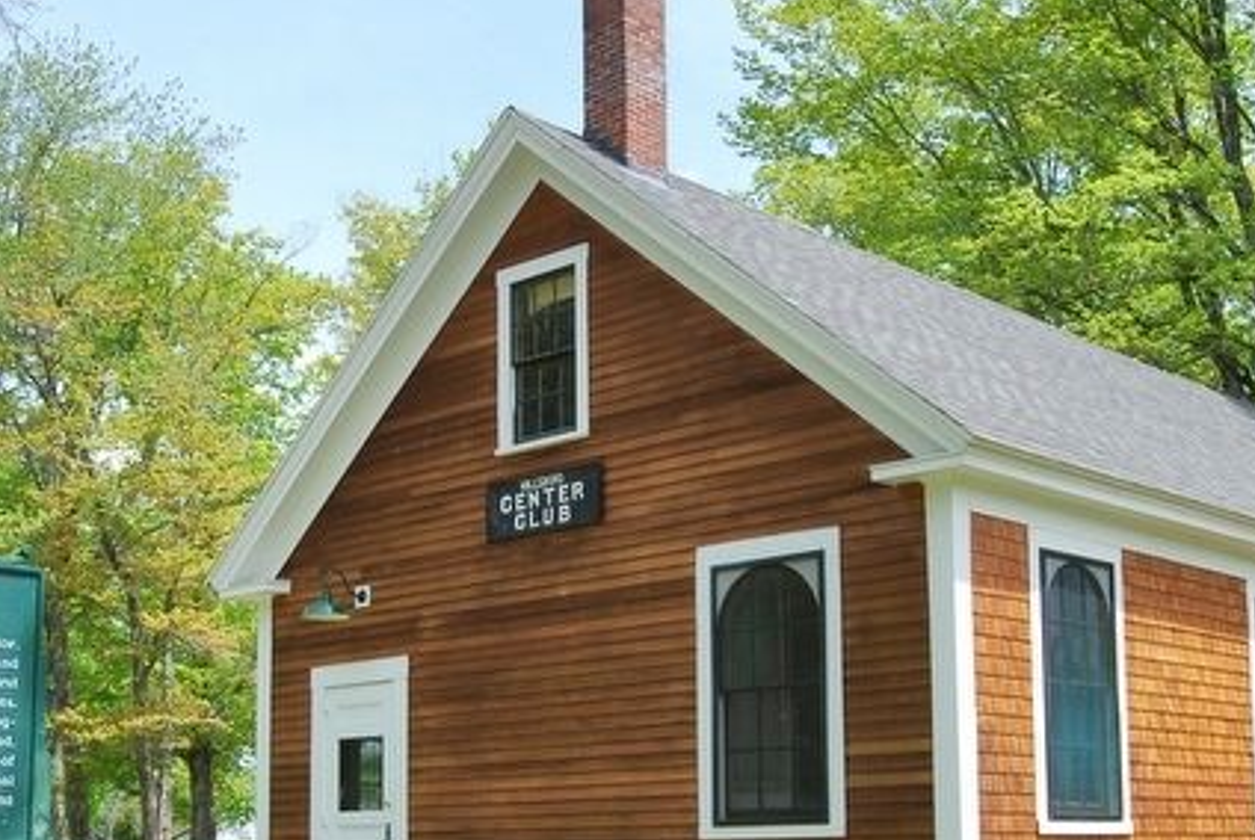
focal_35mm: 51
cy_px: 580
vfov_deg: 26.4
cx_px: 613
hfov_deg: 38.8
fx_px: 1780
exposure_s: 1/200
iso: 200
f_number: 10
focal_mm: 18
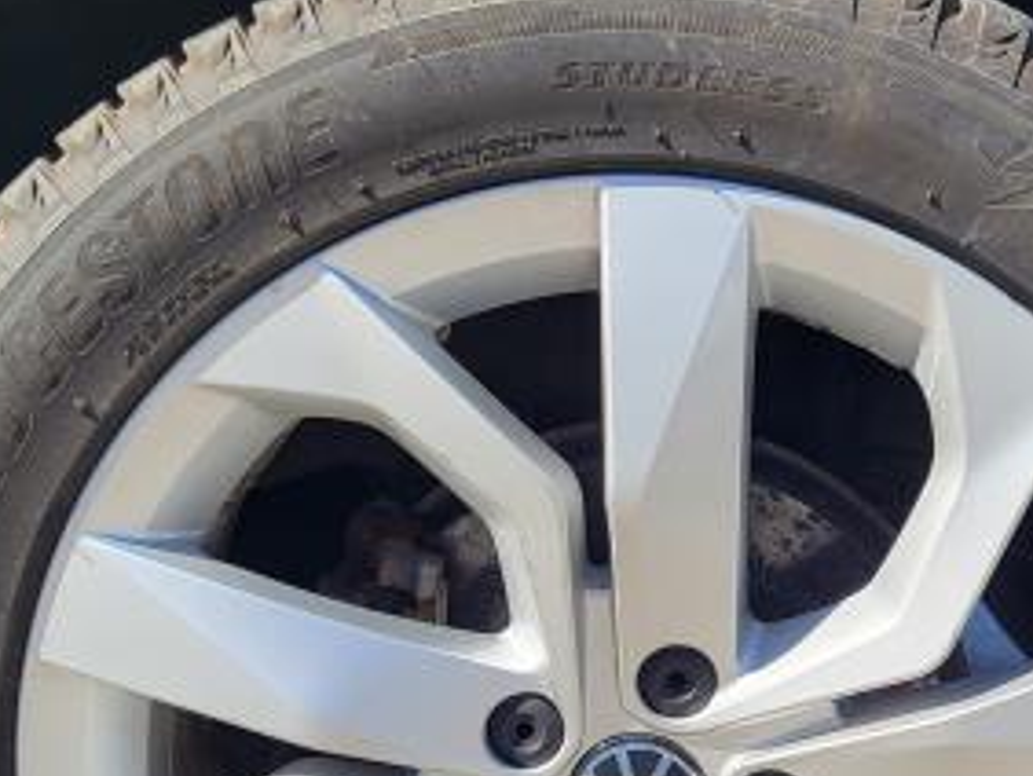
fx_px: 1762
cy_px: 736
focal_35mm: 59
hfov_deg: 32.3
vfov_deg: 24.0
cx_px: 714
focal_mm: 5.4
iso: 40
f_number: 1.8
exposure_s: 1/1087
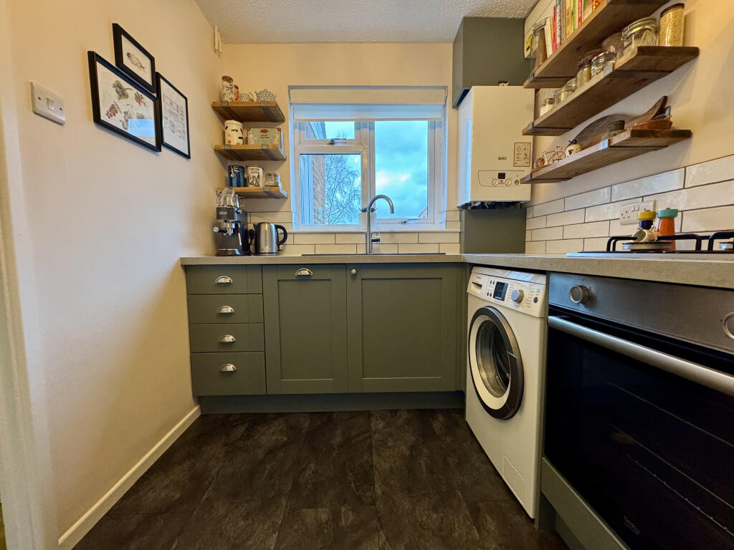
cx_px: 367
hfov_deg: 102.1
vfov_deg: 85.7
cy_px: 275
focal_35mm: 14
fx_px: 297
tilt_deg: -3.5
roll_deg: +0.7
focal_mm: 2.22
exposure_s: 1/50
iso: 400
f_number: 2.2
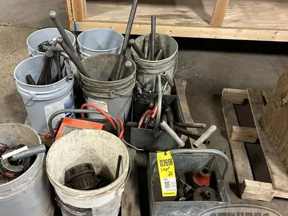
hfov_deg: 54.9
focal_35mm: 33
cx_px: 114
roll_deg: +0.3
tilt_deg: -41.7
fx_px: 275
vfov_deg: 42.9
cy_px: 106
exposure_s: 1/60
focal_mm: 5.7
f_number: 1.5
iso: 320
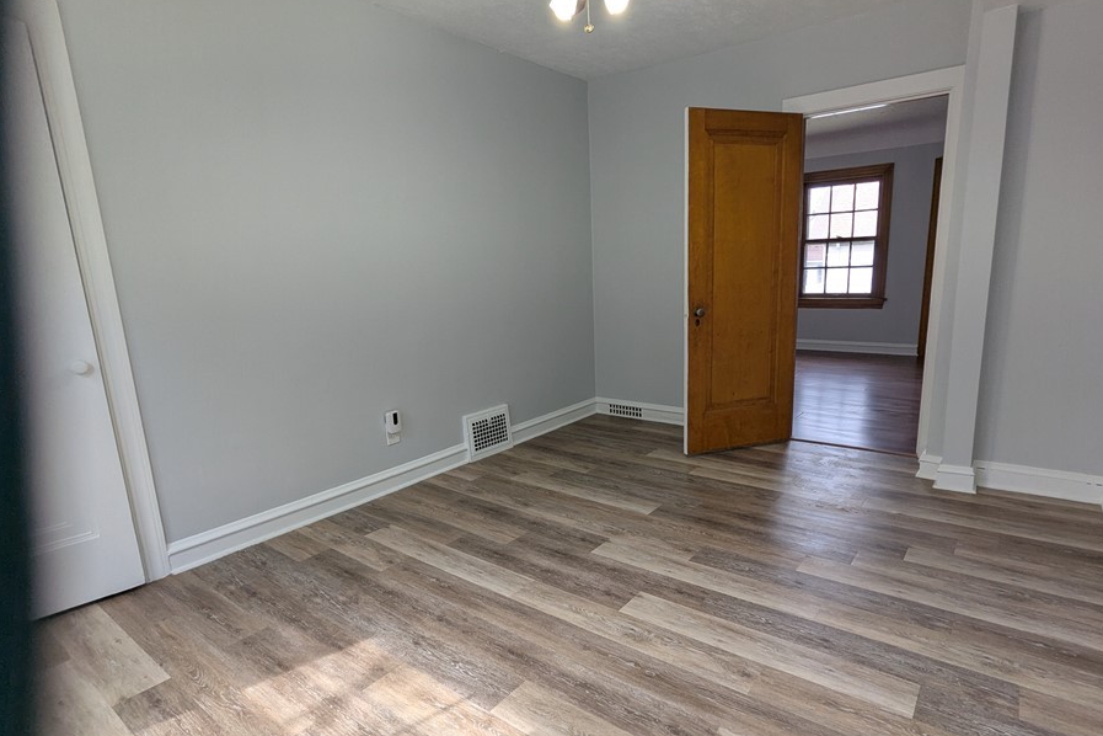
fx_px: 582
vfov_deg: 64.5
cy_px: 399
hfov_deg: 86.9
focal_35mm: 19
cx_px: 575
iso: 64
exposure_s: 1/186
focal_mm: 2.35
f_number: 2.2
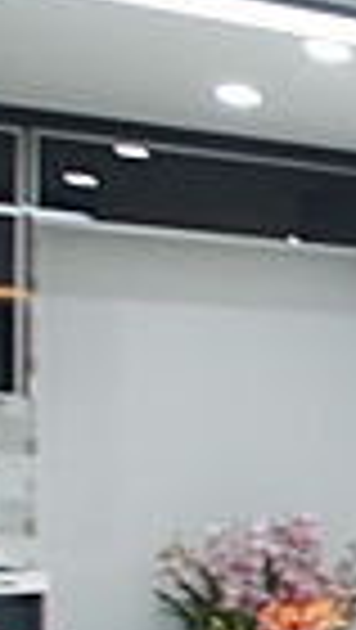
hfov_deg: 8.1
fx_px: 1507
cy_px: 414
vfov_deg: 23.6
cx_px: 1410
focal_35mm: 90
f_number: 4
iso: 800
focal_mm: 10
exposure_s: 1/125
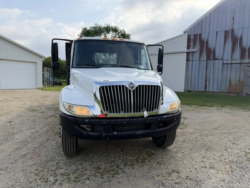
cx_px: 125
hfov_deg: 71.6
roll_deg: -0.5
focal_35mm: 24
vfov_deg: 56.8
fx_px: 173
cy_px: 94
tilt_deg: +0.1
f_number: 1.78
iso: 80
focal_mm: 6.76
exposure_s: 1/2299
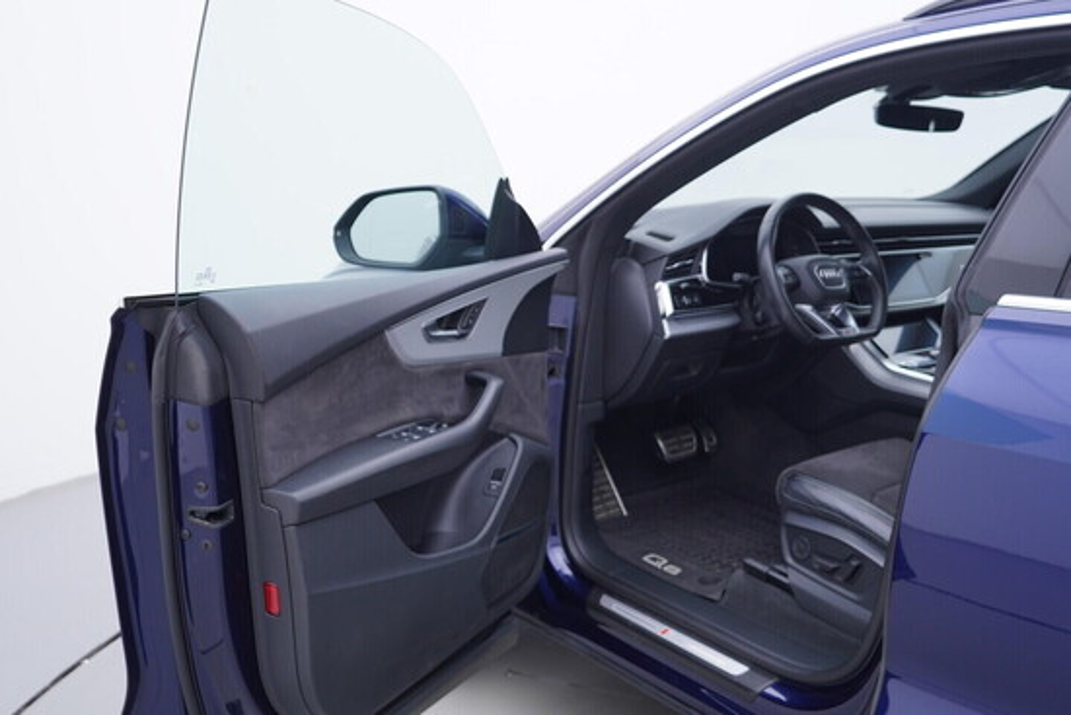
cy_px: 358
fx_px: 1071
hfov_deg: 53.1
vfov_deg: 36.9
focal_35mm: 36
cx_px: 536
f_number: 3.2
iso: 125
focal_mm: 24
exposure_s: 1/50
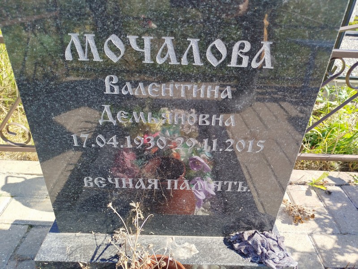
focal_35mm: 24
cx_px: 179
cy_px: 134
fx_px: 248
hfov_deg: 71.6
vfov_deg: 56.8
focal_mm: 5.31
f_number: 1.7
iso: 50
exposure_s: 1/281
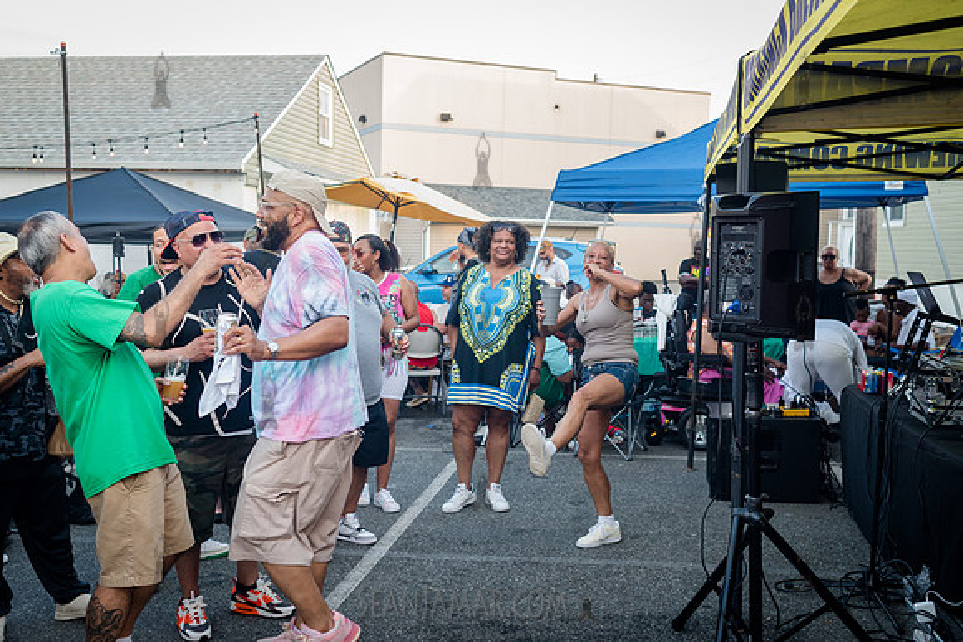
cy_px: 321
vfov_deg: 36.2
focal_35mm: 37
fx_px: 982
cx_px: 482
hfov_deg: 52.3
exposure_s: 1/250
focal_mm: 35
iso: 640
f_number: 4
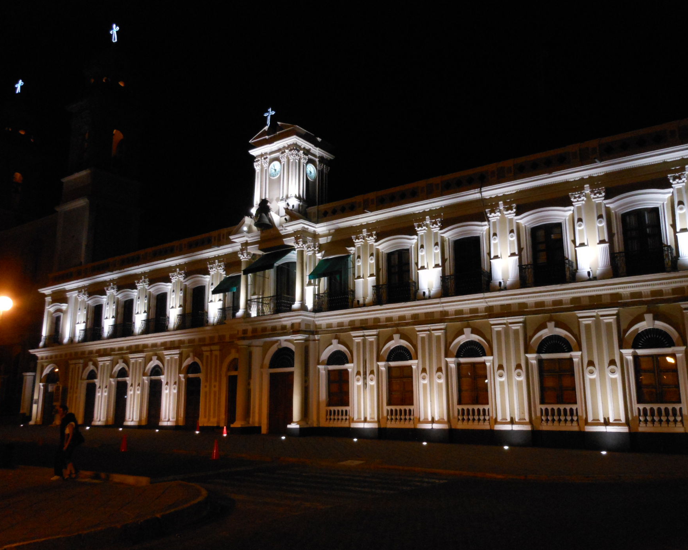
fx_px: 611
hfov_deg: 58.7
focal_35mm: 30
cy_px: 282
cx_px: 376
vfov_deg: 48.5
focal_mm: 5
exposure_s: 1/20
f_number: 3.7
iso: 400
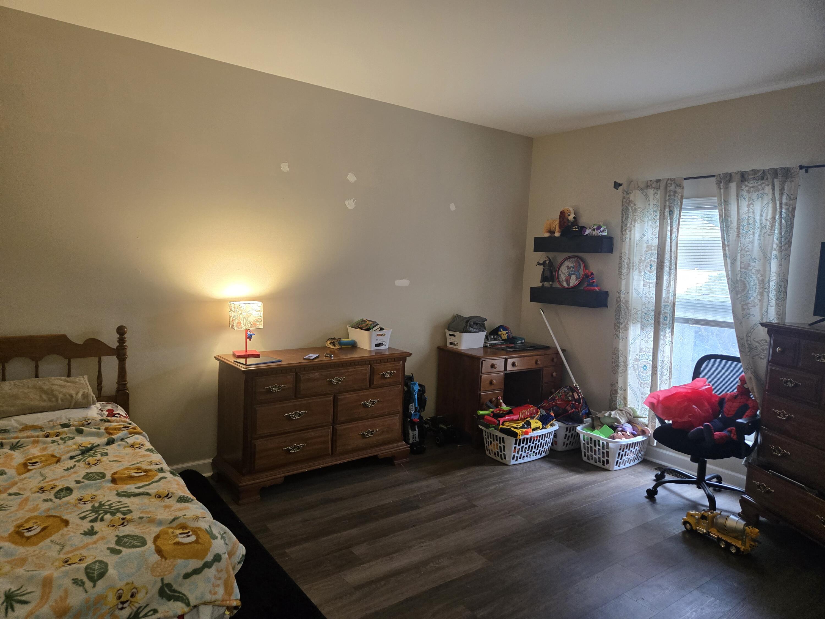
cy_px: 310
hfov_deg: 73.9
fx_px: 548
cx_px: 412
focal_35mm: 23
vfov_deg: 58.9
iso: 400
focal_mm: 5.4
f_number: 1.8
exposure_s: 1/120
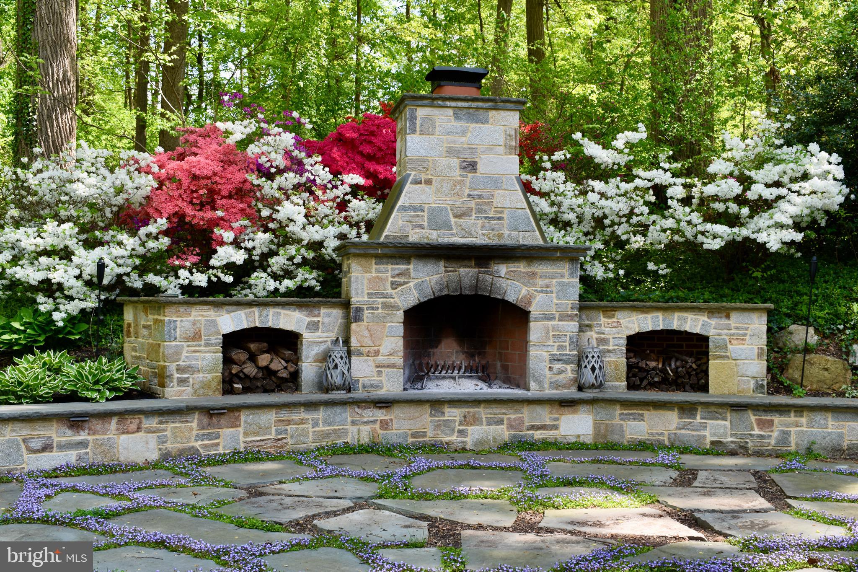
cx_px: 429
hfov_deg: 45.0
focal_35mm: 44
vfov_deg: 30.8
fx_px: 1037
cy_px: 286
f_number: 8
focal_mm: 29
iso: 110
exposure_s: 1/60
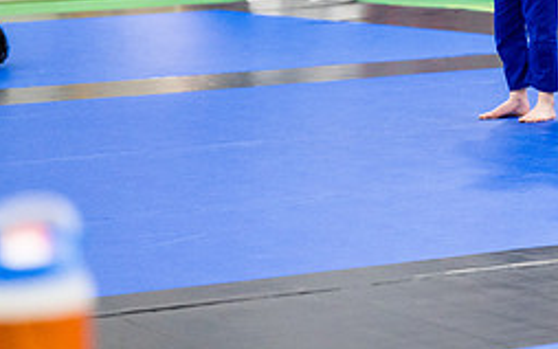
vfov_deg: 7.6
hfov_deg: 12.0
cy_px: -67
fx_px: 2617
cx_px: 635
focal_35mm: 172
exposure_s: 1/500
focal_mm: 74
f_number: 2.8
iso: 4000
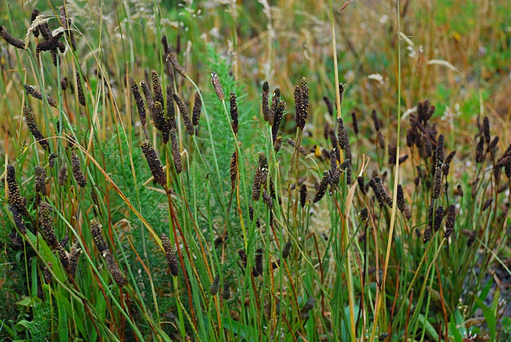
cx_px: 256
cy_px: 171
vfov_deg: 14.8
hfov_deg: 21.9
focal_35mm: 93
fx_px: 1322
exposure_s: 1/30
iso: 500
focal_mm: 62
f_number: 5.6
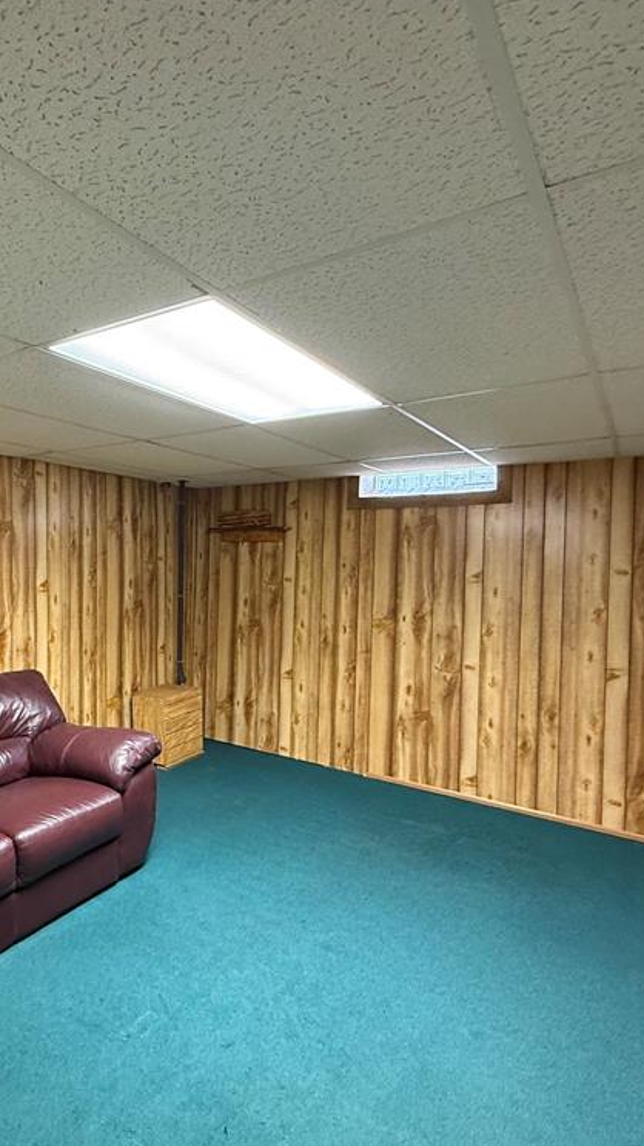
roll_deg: -0.8
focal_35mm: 21
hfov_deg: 50.9
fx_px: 638
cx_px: 148
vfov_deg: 83.9
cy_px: 575
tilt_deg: -0.8
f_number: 2.2
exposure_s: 1/60
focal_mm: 2.22
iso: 400
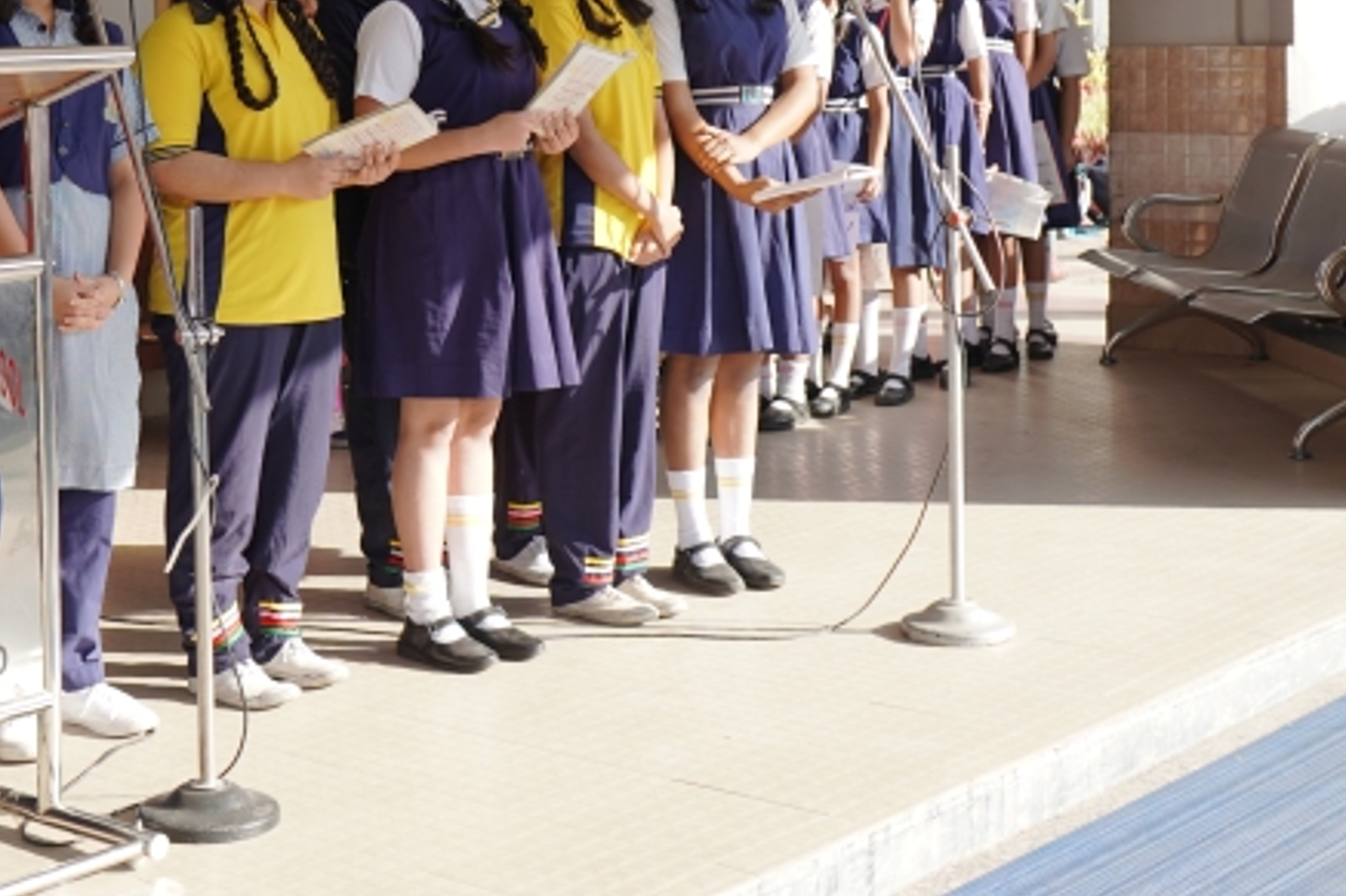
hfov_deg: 29.2
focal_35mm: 68
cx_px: 336
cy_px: 119
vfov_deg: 19.7
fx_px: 2541
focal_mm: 29
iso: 100
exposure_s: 1/200
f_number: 4
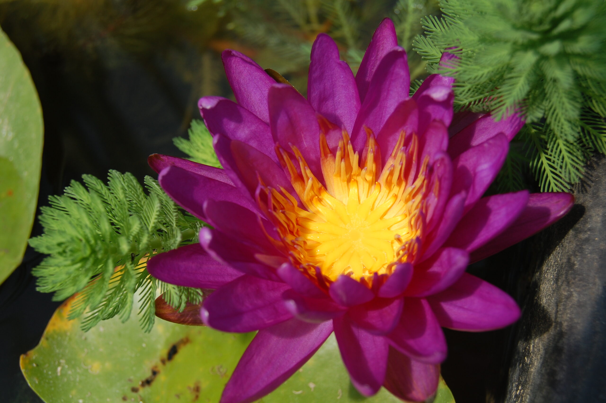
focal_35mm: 60
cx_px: 303
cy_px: 202
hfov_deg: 33.4
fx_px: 1009
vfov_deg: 22.6
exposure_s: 1/400
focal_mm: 40
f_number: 10
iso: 200
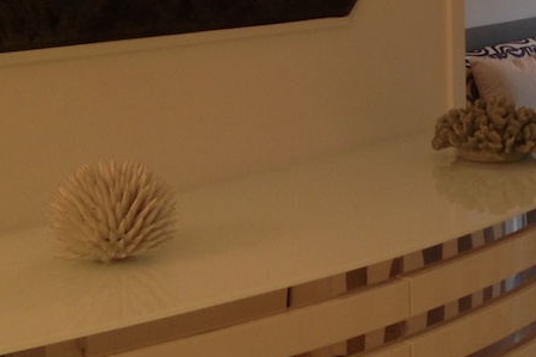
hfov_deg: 19.4
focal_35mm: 102
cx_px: 551
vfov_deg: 13.4
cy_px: 111
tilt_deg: -10.1
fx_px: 1518
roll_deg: +0.1
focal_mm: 4.12
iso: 50
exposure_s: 1/30
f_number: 2.4
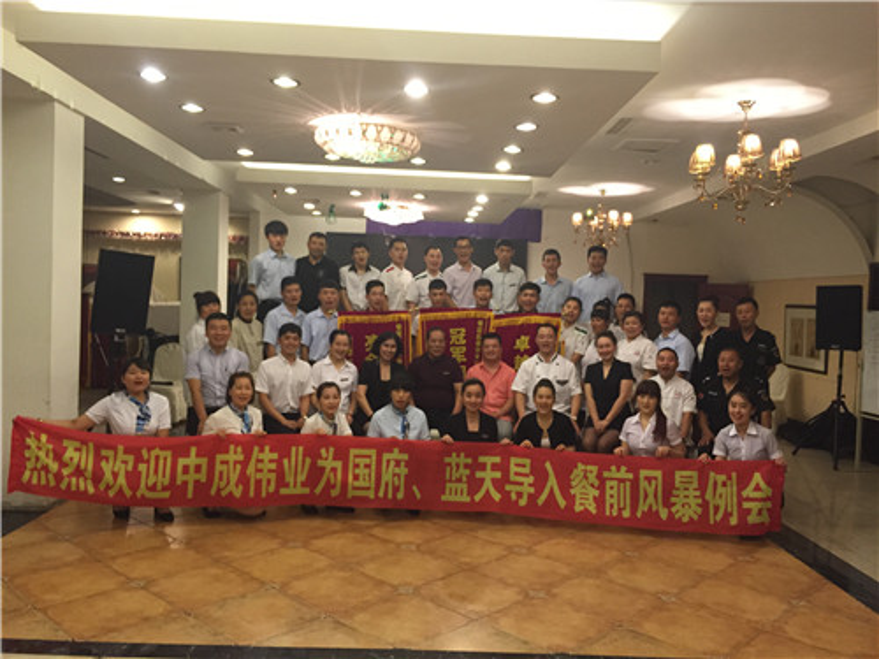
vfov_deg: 48.2
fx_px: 736
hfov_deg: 61.7
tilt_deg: -3.3
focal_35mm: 29
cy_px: 330
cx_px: 440
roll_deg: -3.3
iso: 250
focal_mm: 4.15
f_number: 2.2
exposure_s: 1/33
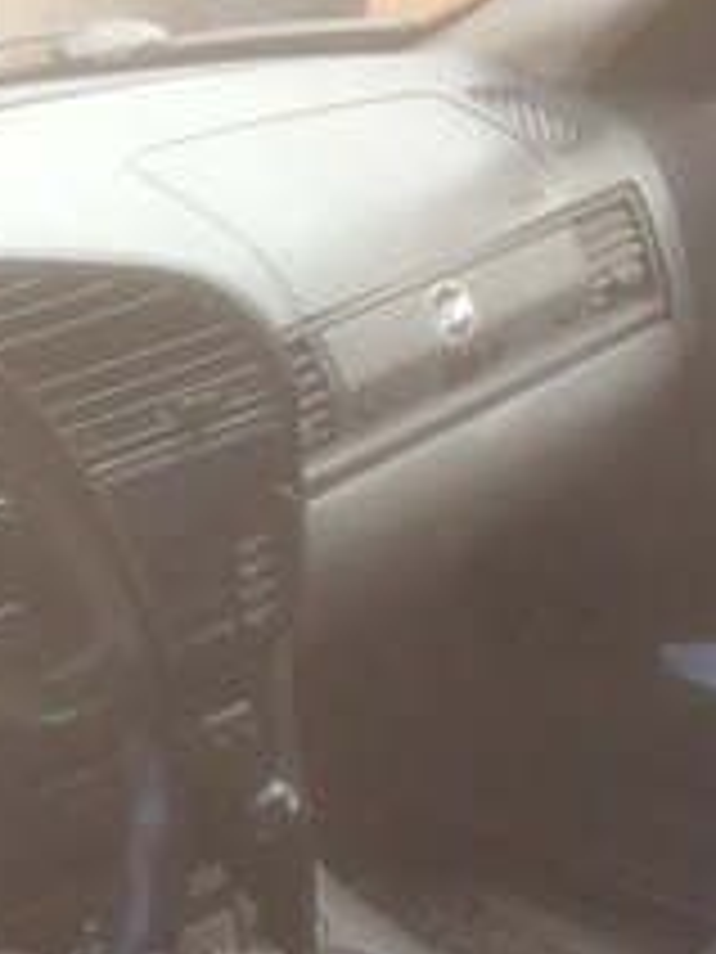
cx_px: -59
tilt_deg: -33.5
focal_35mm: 68
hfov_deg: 20.7
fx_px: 1875
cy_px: 1004
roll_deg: +6.6
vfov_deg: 26.7
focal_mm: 4.15
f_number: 2.2
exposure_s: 1/100
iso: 40
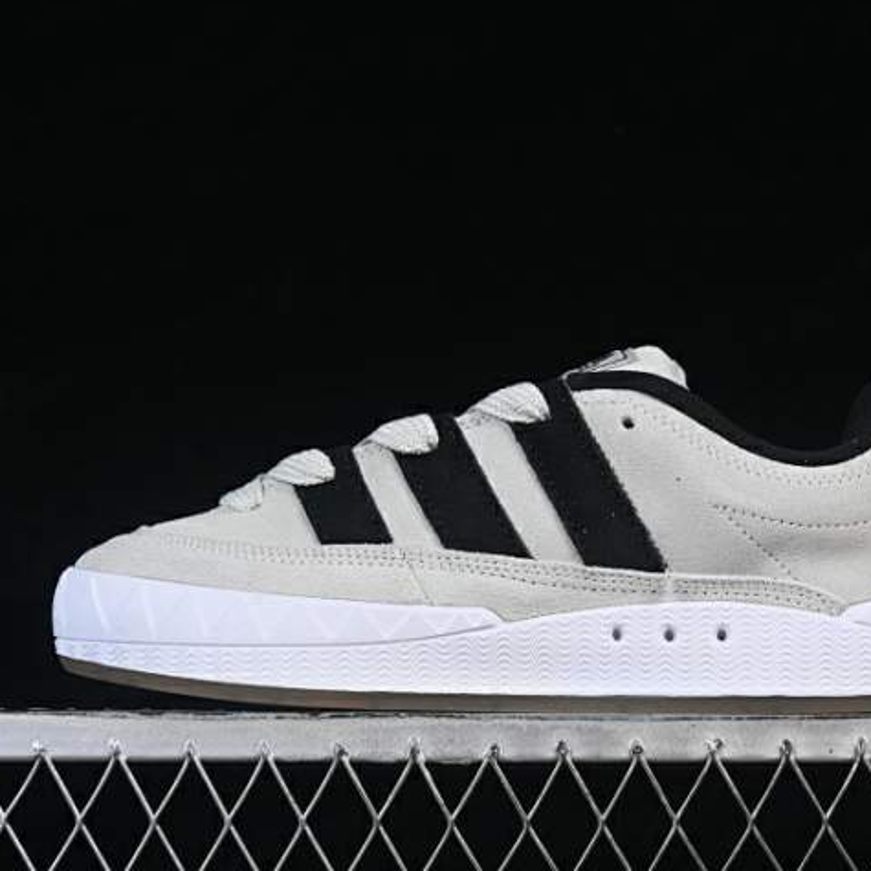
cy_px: 436
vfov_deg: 17.7
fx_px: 2790
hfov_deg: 17.7
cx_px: 535
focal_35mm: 98
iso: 160
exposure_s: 1/80
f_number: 8
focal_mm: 50
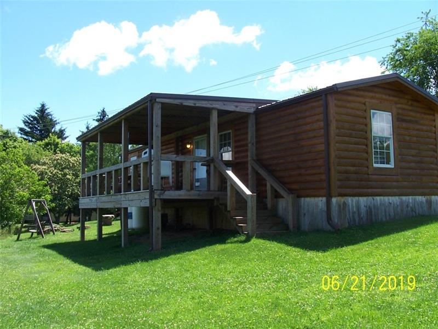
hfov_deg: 52.6
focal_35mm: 35
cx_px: 219
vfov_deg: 40.7
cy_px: 164
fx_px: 443
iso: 80
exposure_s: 1/350
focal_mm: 6
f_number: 4
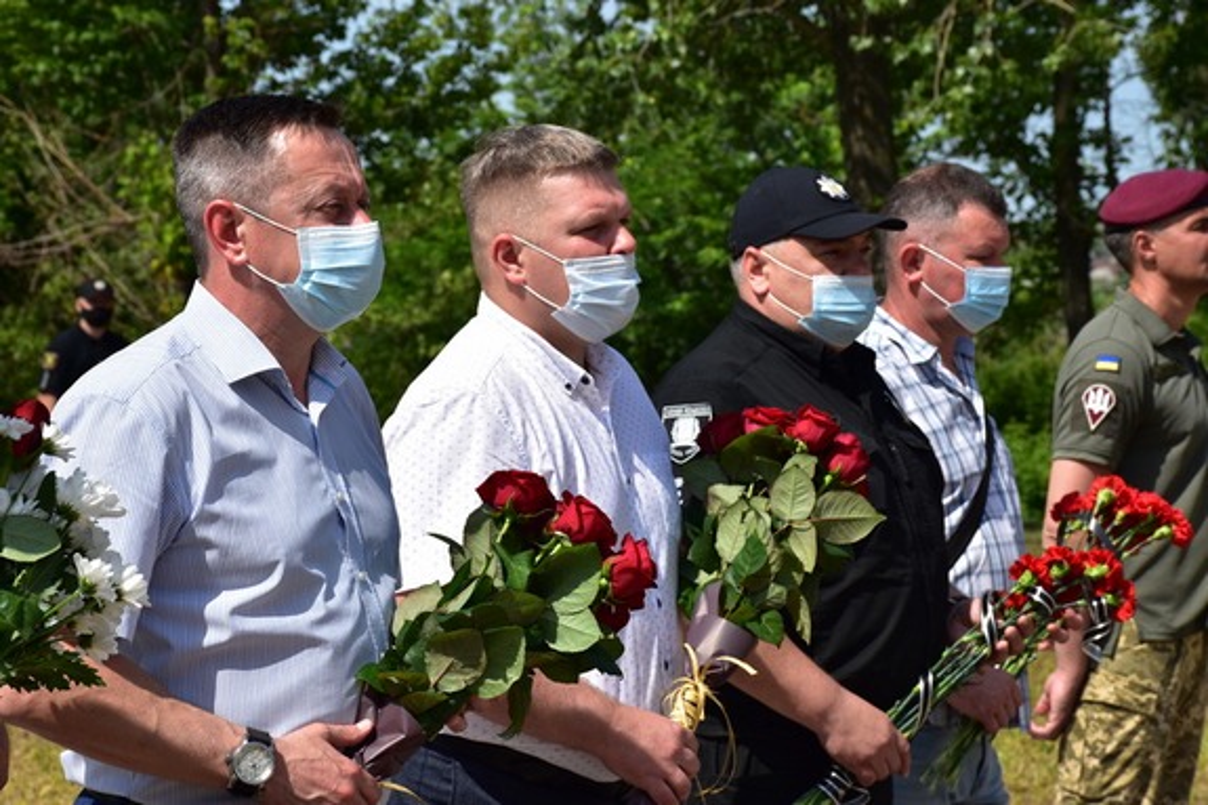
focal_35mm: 105
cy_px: 402
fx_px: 3522
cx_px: 604
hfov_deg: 19.5
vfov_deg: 13.0
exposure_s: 1/500
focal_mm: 70
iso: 220
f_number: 11
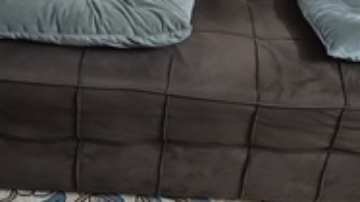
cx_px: 215
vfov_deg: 18.2
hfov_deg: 32.8
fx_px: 611
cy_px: -16
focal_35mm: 64
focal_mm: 5.89
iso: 2413
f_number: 1.4
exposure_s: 1/30
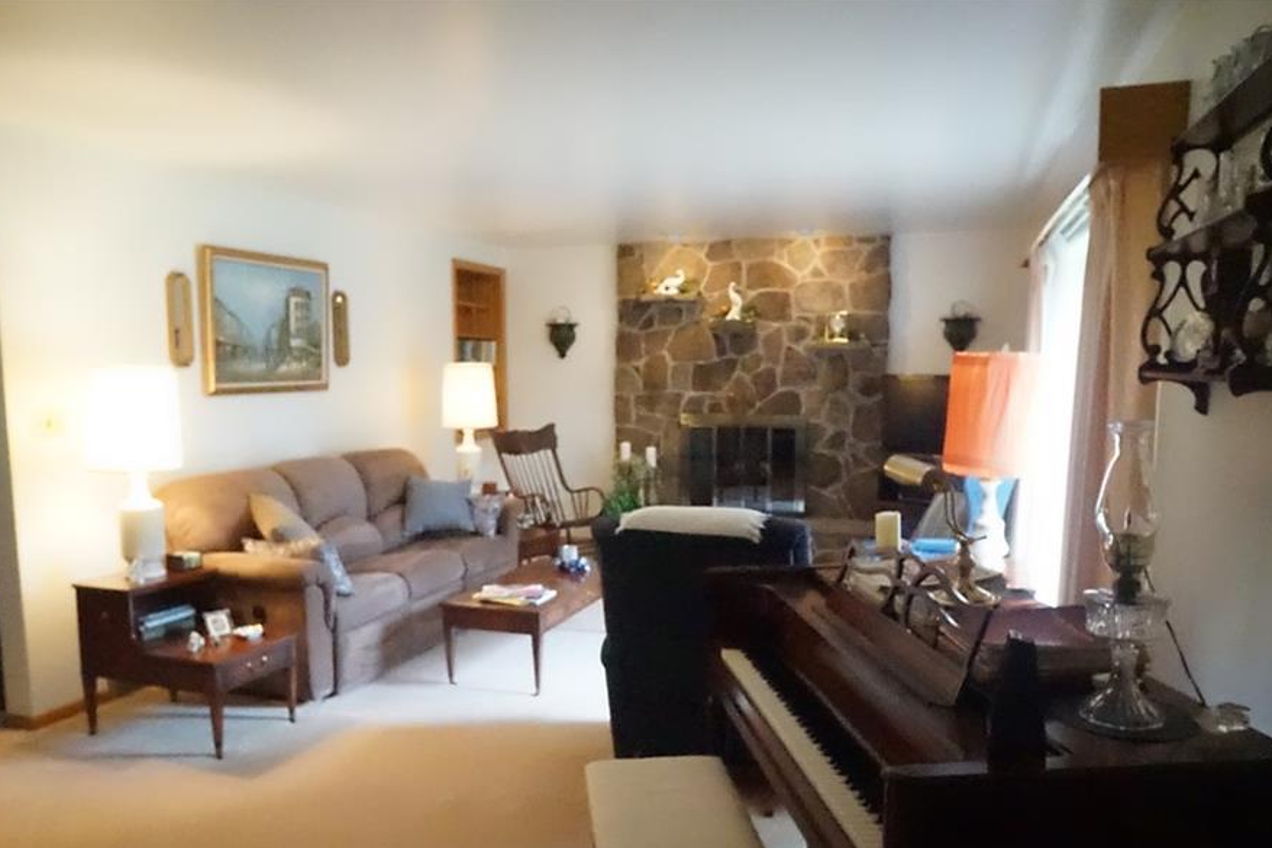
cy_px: 491
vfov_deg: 46.2
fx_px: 989
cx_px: 633
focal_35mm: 28
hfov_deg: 65.5
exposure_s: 1/160
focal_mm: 16
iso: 20000
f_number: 7.1
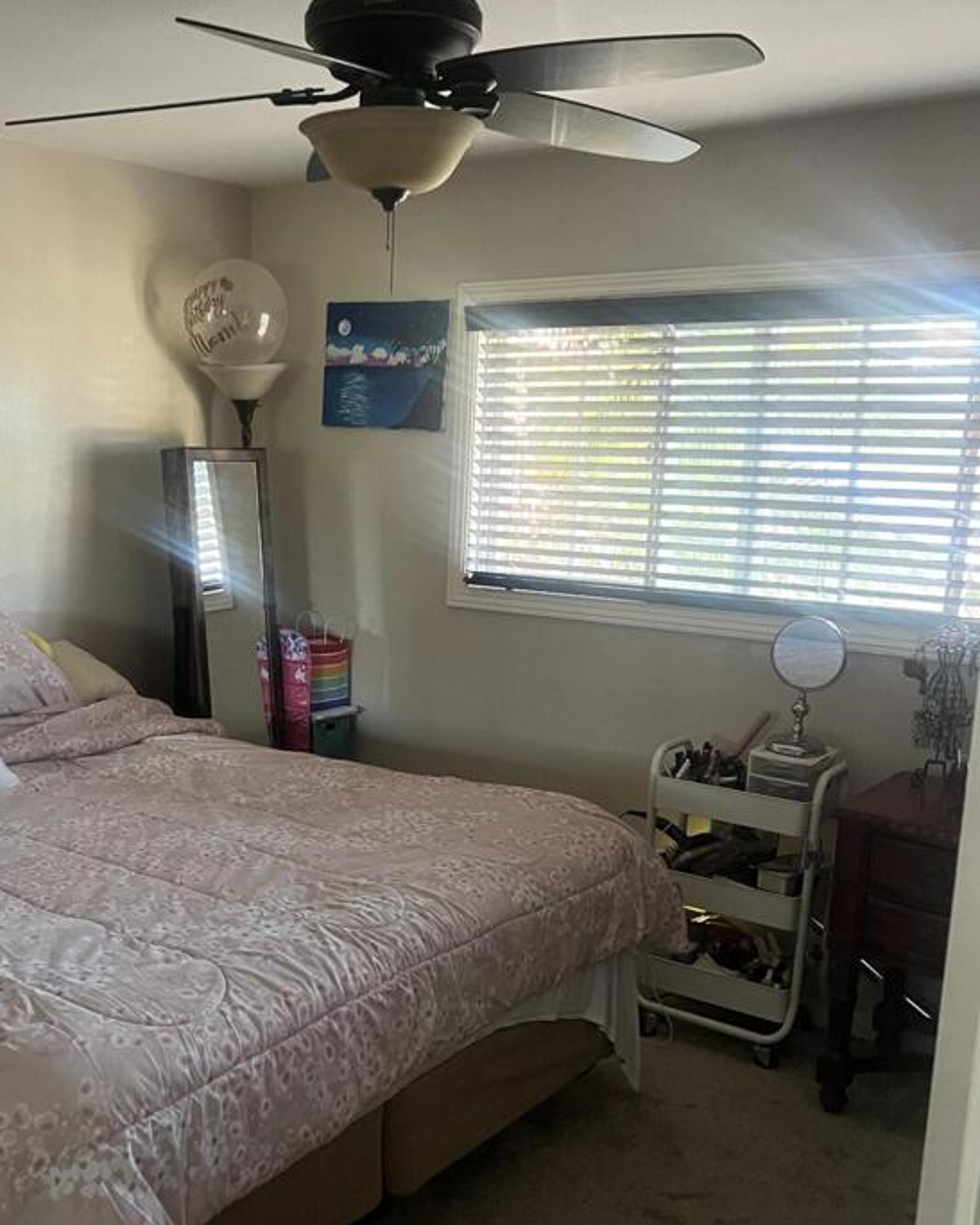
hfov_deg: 38.6
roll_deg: -0.3
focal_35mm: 38
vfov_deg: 47.8
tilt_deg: -9.6
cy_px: 711
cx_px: 306
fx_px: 1378
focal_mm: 5.7
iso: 500
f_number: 1.5
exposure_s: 1/47
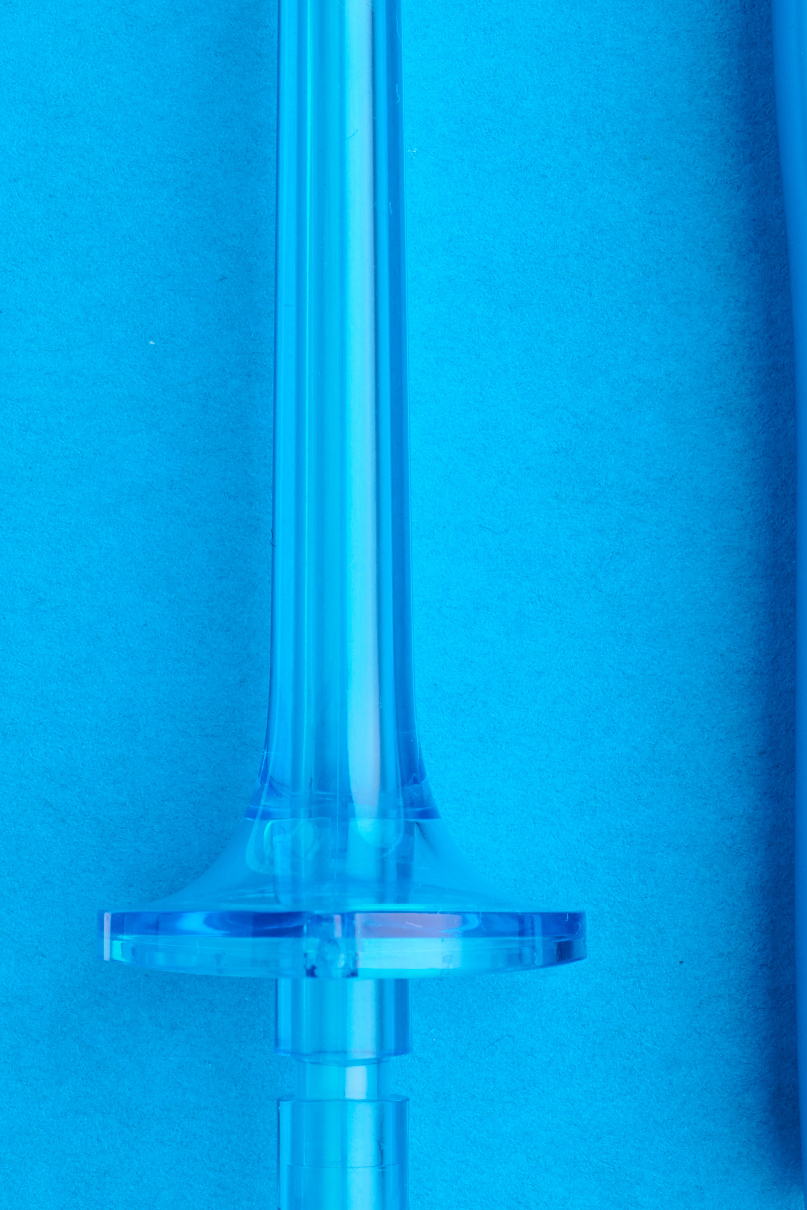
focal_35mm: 331
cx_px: 427
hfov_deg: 4.2
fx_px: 11131
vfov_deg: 6.2
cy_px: -579
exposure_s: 1/200
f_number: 15
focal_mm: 85
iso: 64
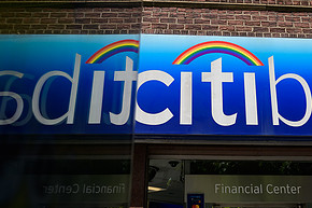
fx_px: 416
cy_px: 52
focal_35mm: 48
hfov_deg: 40.8
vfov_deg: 27.7
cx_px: 200
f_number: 4
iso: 200
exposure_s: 1/2000
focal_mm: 24
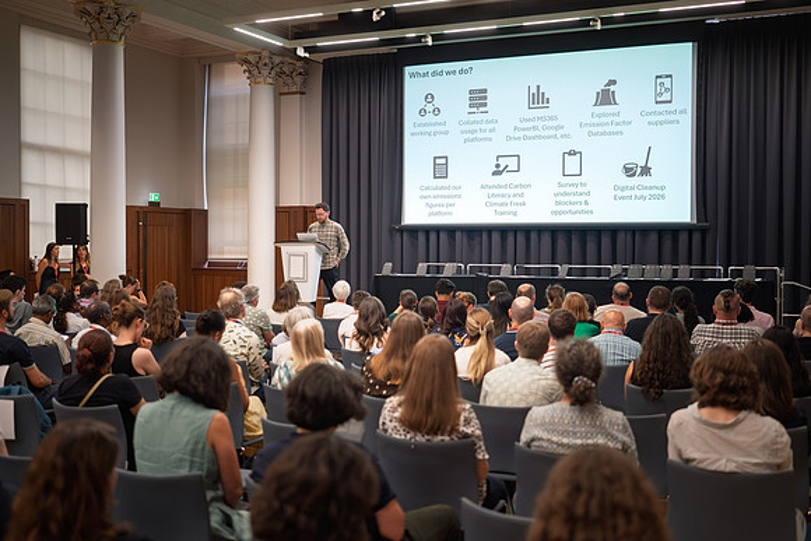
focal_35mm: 41
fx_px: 934
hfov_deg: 46.9
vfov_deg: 32.3
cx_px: 416
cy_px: 270
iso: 1600
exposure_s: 1/250
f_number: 2
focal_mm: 40
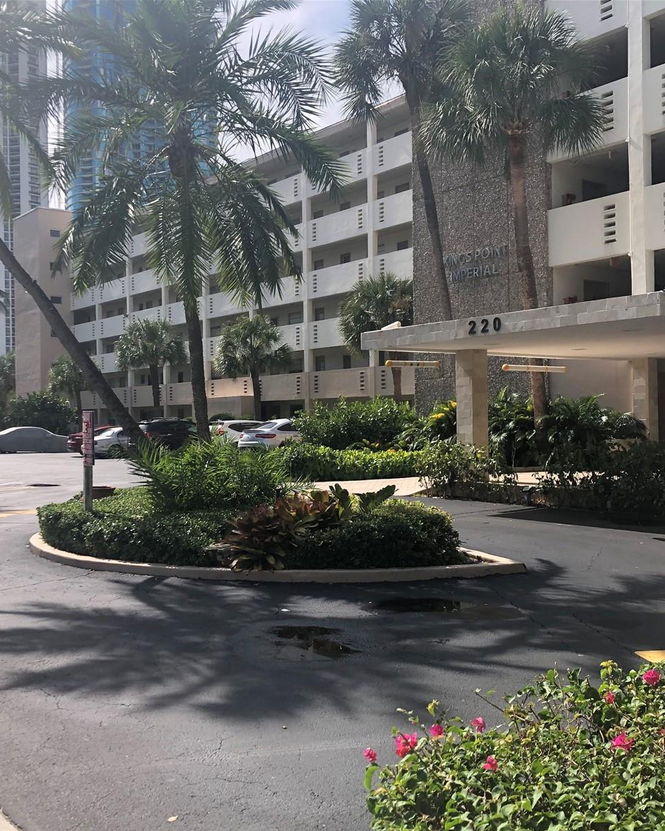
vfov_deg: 49.1
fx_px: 911
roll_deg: +1.3
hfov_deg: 40.0
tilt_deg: +1.0
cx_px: 277
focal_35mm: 37
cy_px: 421
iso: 20
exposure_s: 1/1473
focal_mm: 4
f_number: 1.8
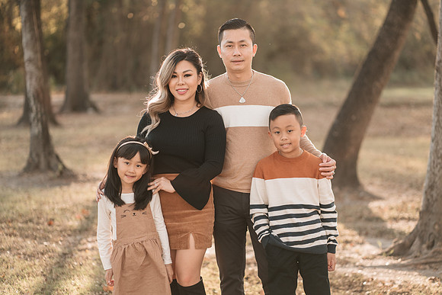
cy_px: 148
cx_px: 221
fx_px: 1044
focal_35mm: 85
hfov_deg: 23.9
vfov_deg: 16.1
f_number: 1.8
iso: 125
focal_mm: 85
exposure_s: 1/320
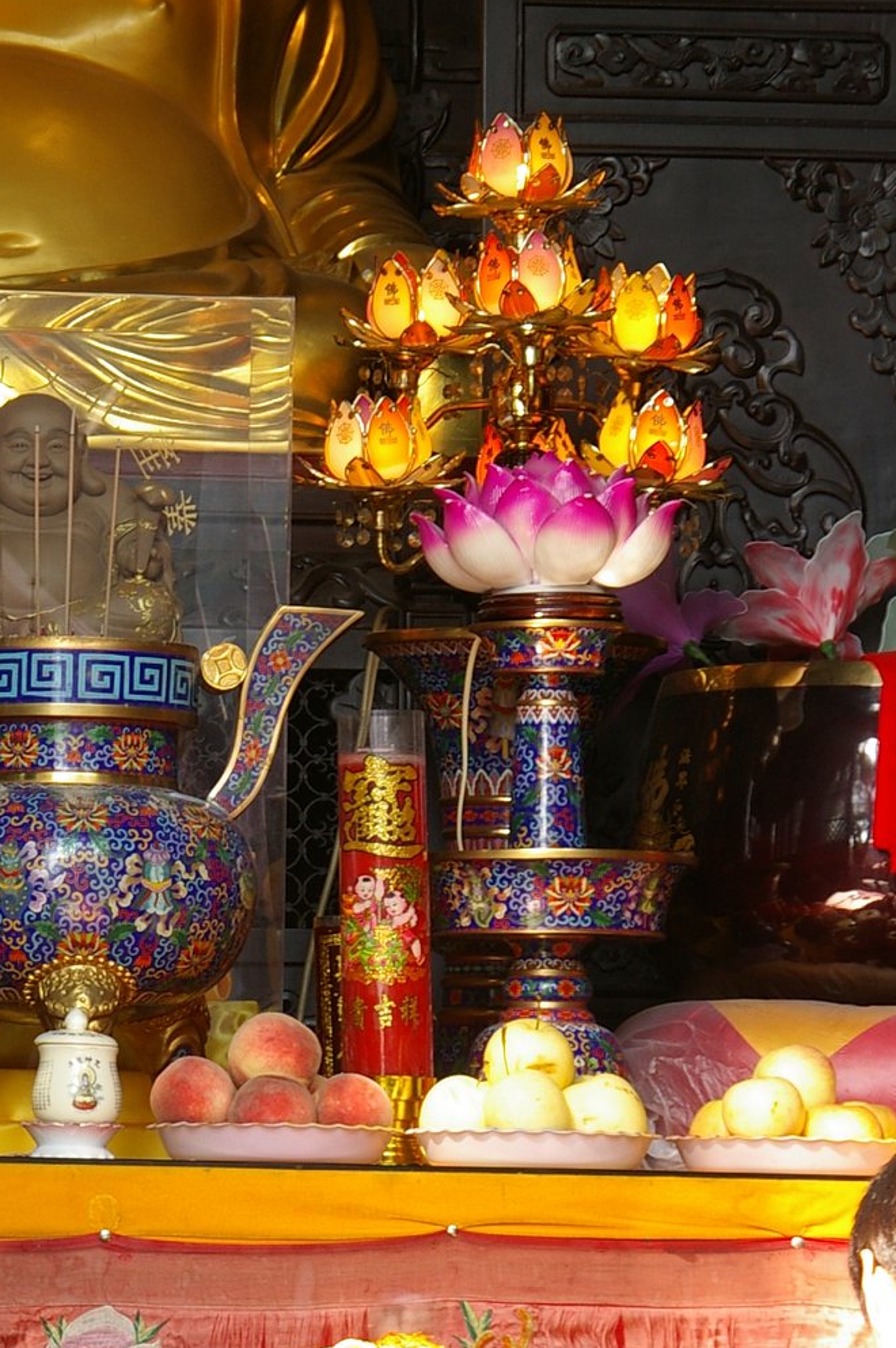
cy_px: 700
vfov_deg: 7.8
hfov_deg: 5.2
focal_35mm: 263
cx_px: 22
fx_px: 9840
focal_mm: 85
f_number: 8
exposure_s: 1/20
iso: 200
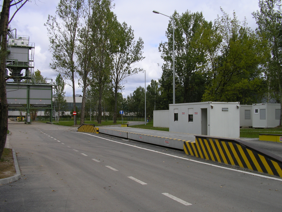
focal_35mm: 39
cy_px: 106
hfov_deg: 47.9
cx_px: 143
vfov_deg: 36.8
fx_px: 318
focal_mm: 5.8
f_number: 4.1
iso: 50
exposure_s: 1/640
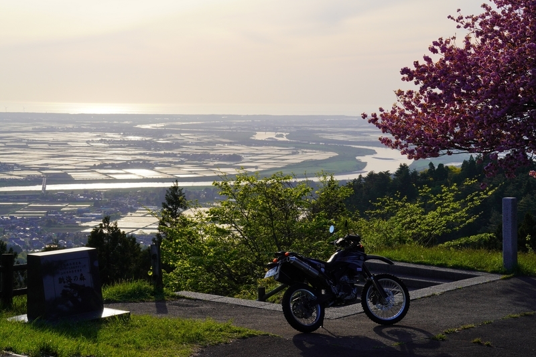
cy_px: 178
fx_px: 1042
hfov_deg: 28.8
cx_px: 268
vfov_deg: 19.4
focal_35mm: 70
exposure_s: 1/320
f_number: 20
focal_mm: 70
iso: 640
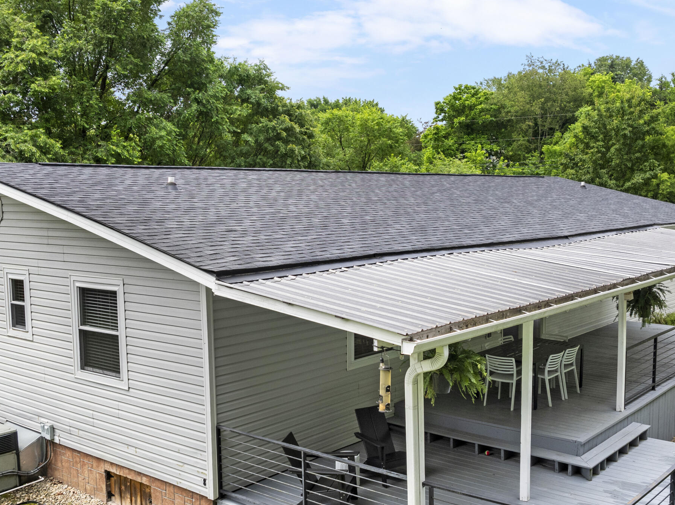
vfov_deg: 35.9
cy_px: 272
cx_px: 363
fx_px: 780
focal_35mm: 40
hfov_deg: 46.8
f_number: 2.8
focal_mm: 12.29
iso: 140
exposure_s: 1/80
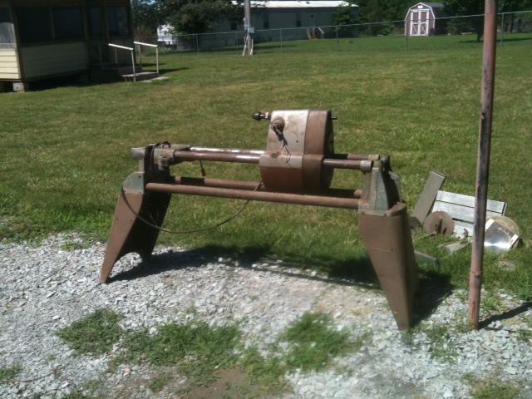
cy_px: 200
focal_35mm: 35
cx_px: 266
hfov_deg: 52.6
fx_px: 538
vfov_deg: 40.7
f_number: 2.8
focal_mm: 3.85
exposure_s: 1/1201
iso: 64
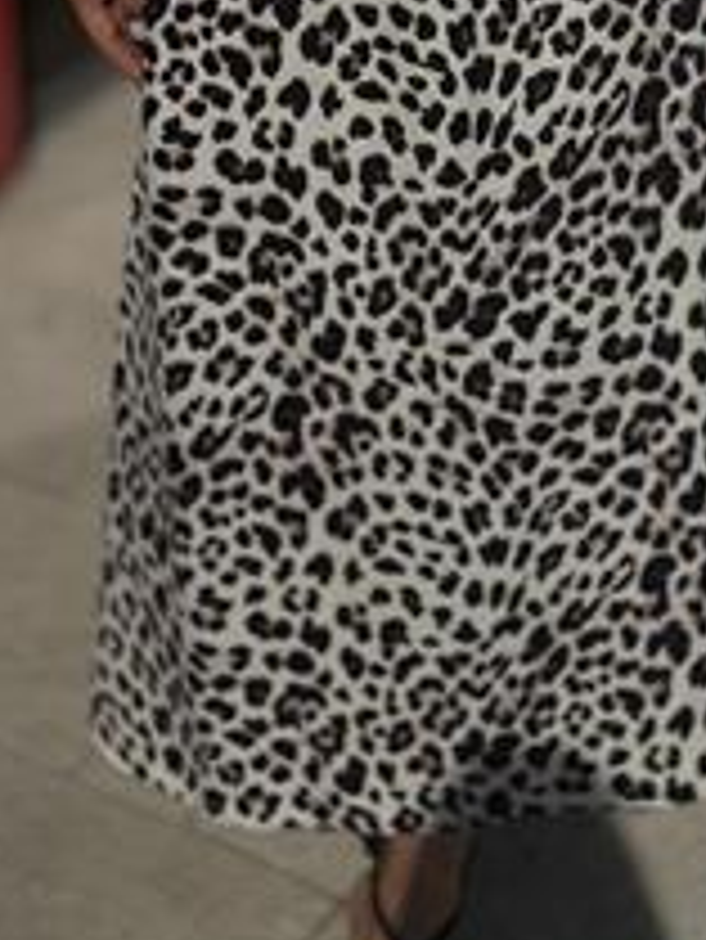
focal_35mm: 95
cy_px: 65
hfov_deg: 15.6
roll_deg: -0.5
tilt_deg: -25.3
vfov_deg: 20.2
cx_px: 387
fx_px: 2581
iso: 80
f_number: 1.78
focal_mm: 6.86
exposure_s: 1/29412
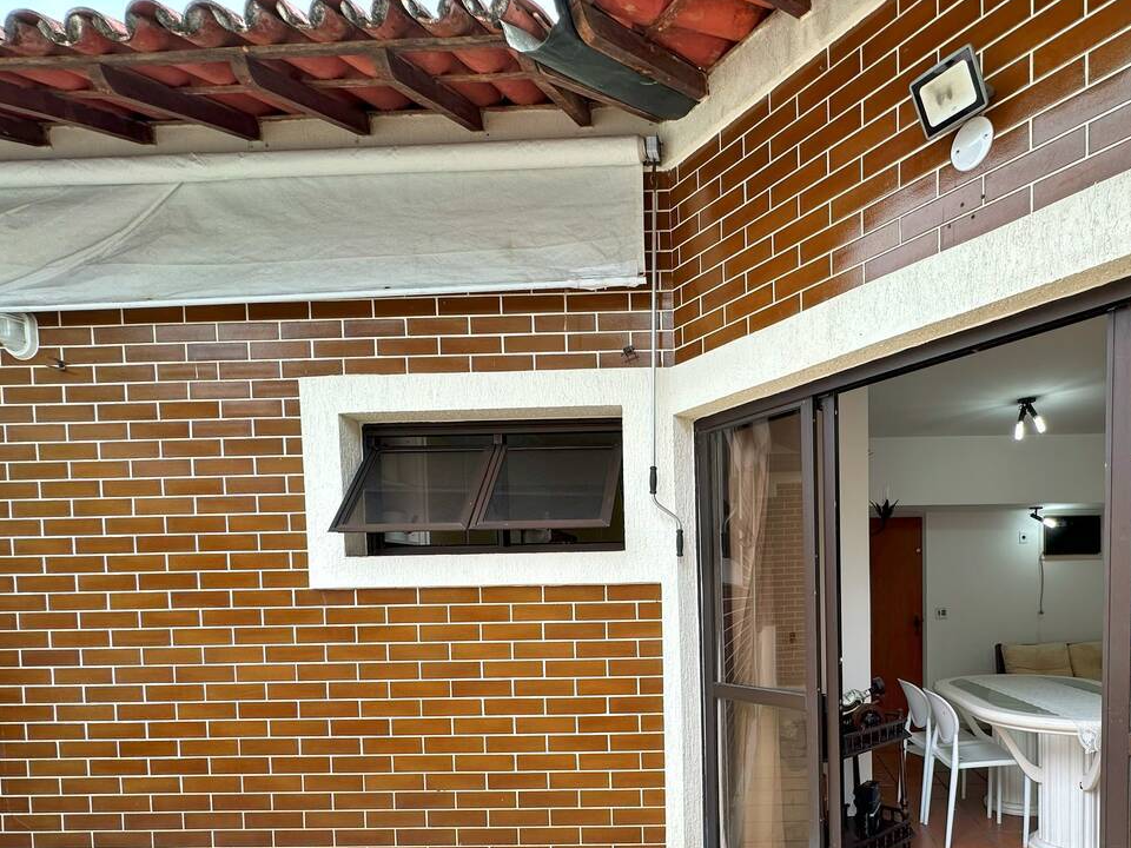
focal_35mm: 21
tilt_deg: -2.5
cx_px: 772
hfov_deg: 76.0
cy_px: 627
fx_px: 686
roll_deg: +0.5
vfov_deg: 60.3
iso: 40
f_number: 2.2
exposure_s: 1/189
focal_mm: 2.22
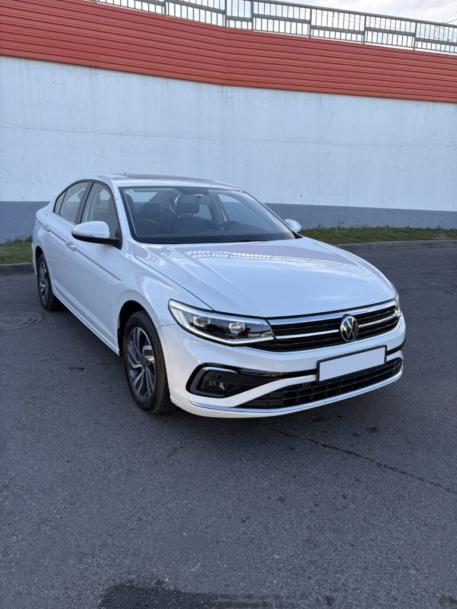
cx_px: 228
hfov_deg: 53.1
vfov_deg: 67.3
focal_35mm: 26
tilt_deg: -12.6
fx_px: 458
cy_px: 304
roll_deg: -0.7
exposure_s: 1/503
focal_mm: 5.96
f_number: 1.6
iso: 50
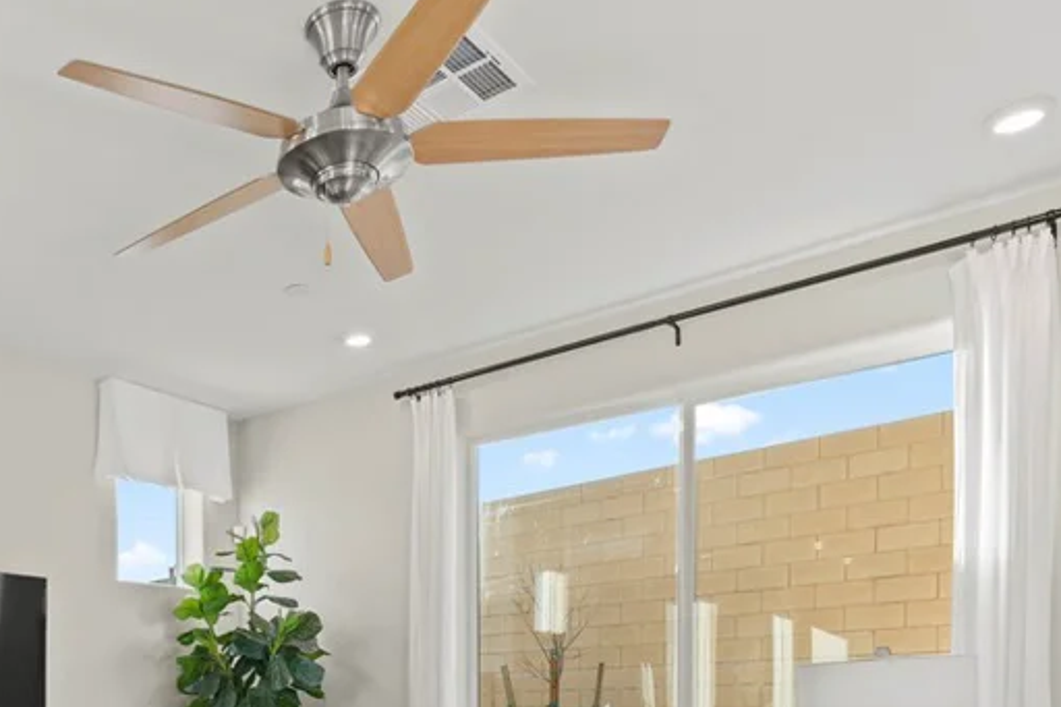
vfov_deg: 37.5
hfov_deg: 53.5
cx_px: 168
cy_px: 675
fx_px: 943
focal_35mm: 32
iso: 200
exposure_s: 1/4
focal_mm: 16
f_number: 8
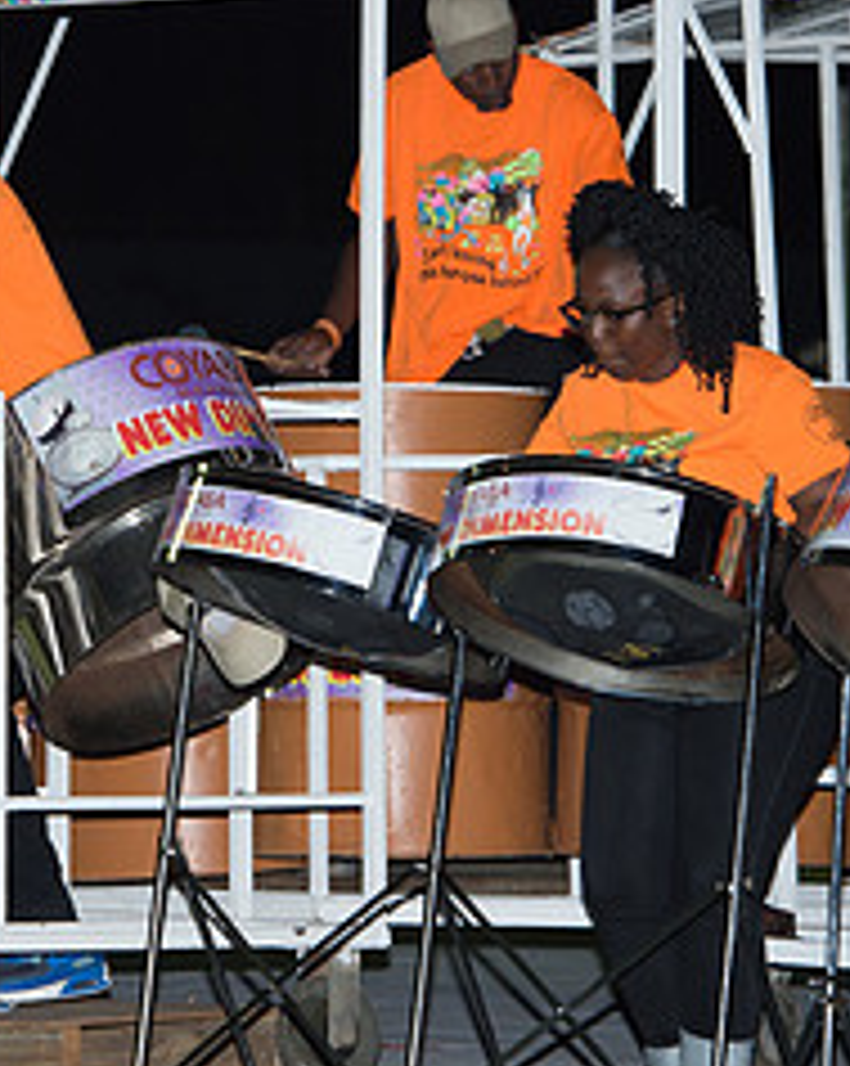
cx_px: 54
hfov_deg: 4.8
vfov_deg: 6.0
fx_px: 10145
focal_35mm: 322
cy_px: 216
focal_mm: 140
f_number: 5.6
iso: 800
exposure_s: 1/200
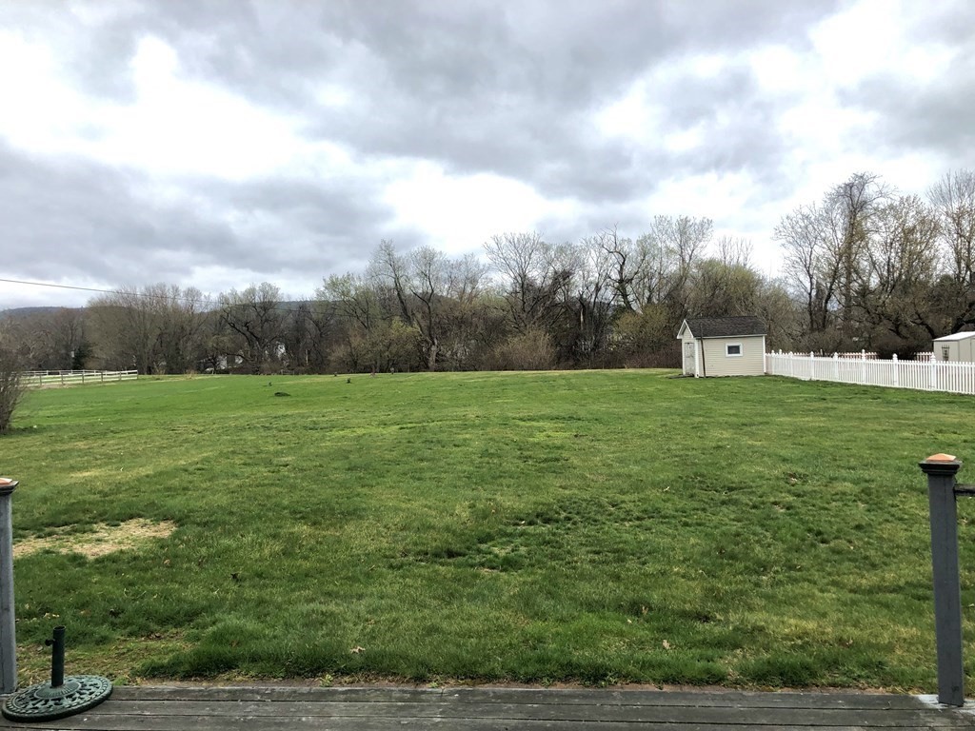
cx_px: 488
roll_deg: +3.2
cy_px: 366
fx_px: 789
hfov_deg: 63.4
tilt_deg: -0.3
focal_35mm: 28
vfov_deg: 49.7
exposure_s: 1/750
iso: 20
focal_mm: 4
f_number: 1.8
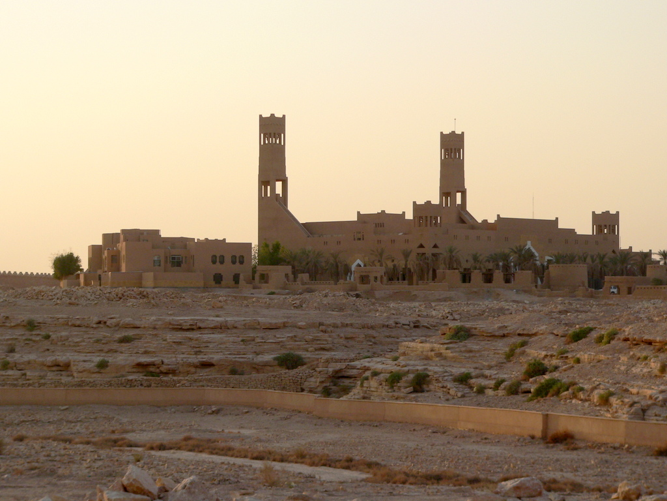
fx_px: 2139
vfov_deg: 13.3
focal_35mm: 111
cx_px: 334
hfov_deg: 17.7
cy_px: 250
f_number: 4
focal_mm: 18.5
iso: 80
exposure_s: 1/320
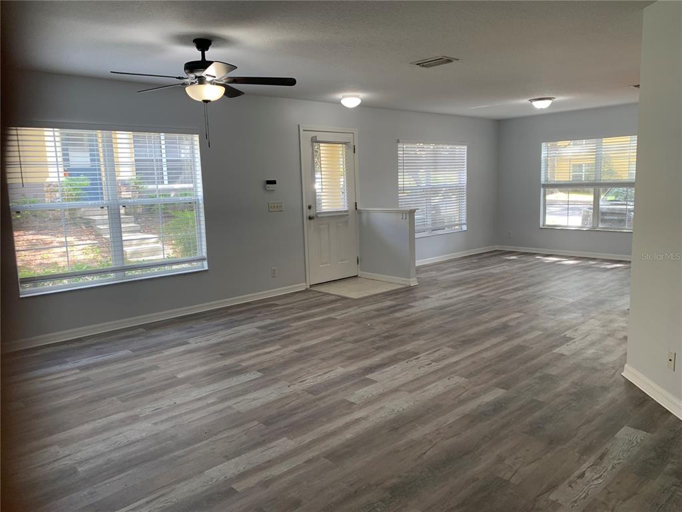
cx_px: 341
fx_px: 512
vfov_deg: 53.1
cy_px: 256
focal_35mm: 26
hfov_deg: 67.3
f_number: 1.8
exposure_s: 1/120
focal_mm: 4.25
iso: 64
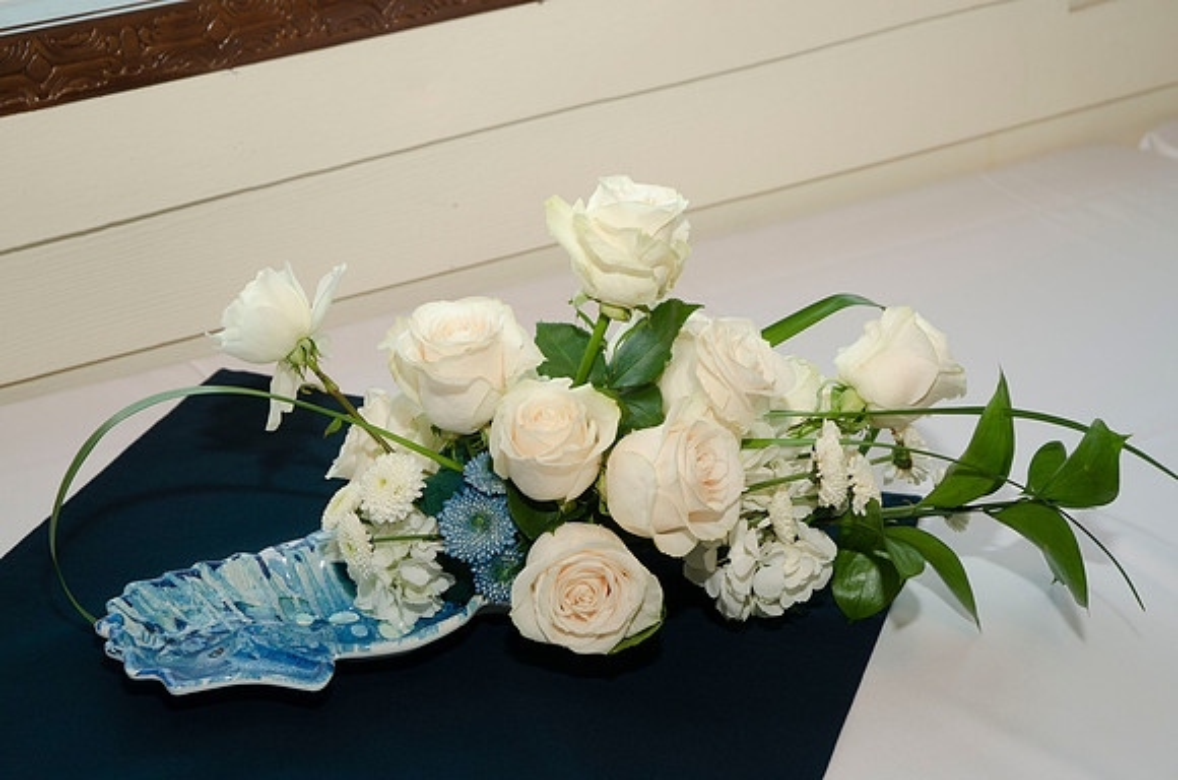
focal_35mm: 72
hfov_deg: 28.1
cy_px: 390
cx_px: 589
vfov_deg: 18.8
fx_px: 2351
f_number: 5.6
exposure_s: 1/160
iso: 100
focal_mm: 48
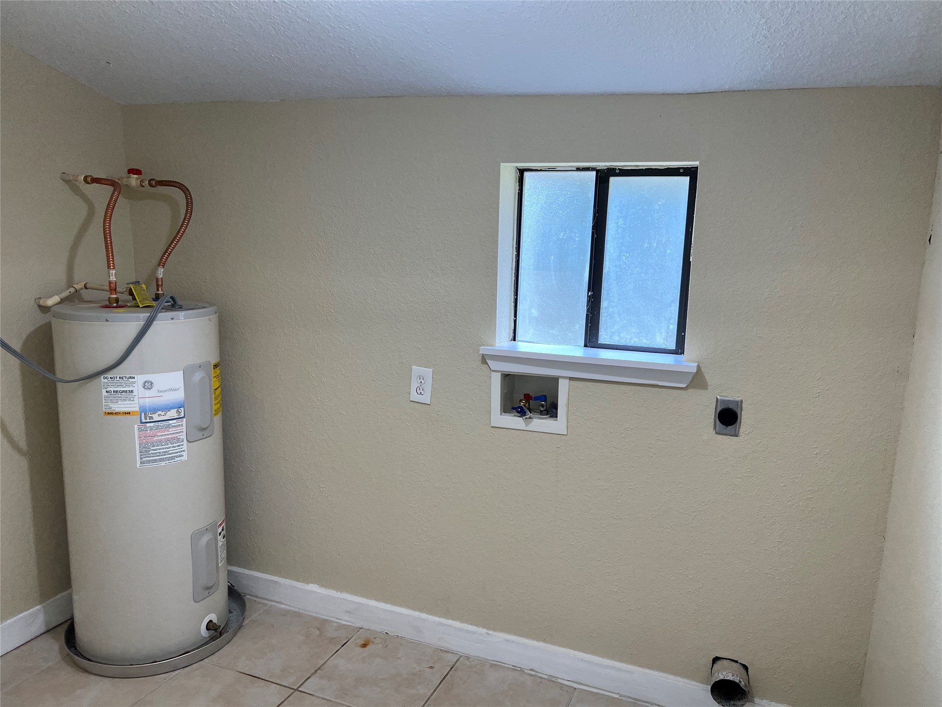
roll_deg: -0.3
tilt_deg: -10.4
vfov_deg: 53.1
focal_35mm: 26
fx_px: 708
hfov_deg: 67.3
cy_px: 354
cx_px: 471
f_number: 1.5
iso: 64
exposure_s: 1/120
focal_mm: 5.7
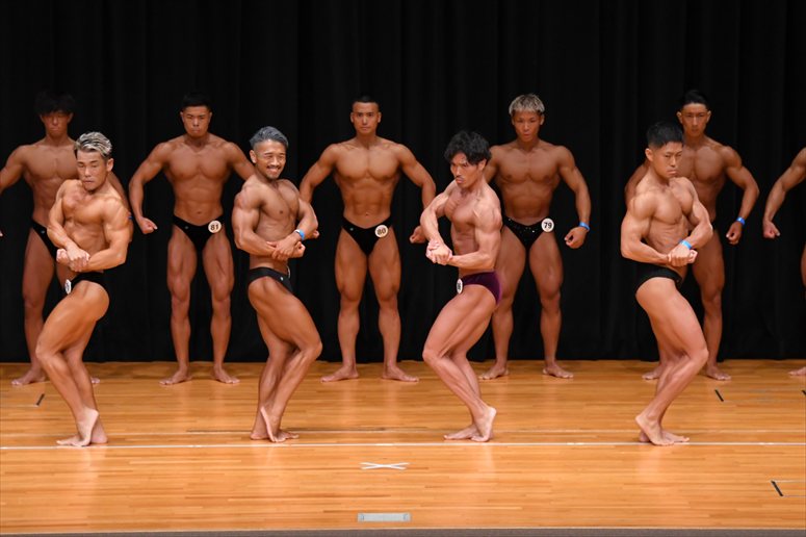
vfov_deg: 6.8
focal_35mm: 202
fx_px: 4520
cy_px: 268
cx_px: 403
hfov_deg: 10.2
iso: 3200
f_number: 5.6
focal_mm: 135
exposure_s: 1/400
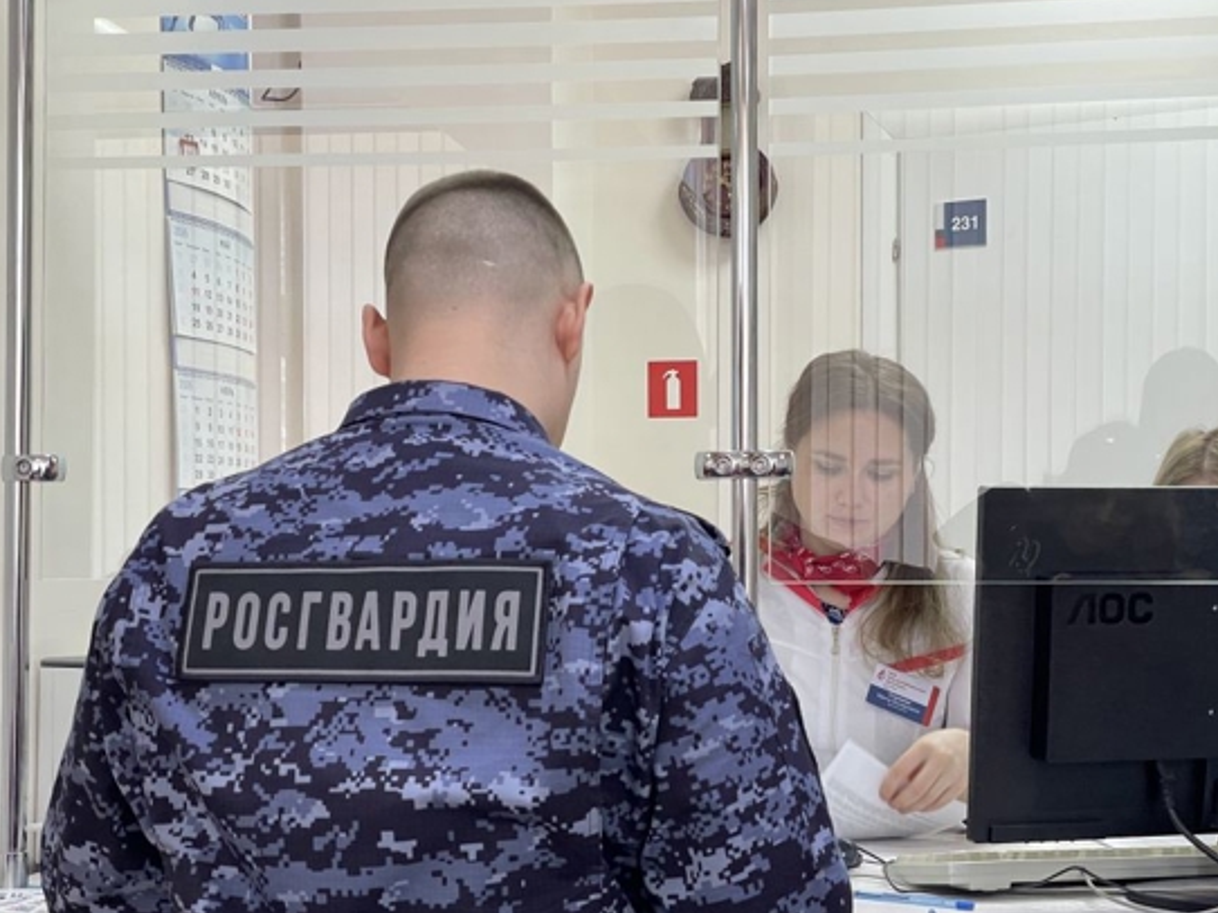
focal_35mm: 64
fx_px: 2251
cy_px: 546
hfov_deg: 30.3
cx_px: 680
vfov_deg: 22.9
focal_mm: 6
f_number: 2
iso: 125
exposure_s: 1/100
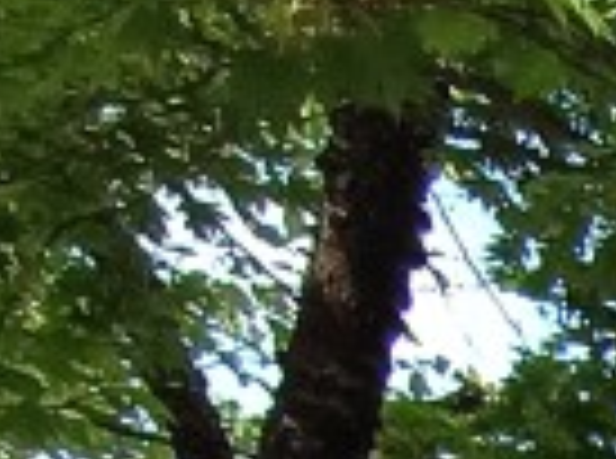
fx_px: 2130
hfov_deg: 11.4
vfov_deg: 8.8
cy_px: 1593
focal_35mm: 120
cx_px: 1745
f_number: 2.2
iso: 50
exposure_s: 1/418
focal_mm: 1.66
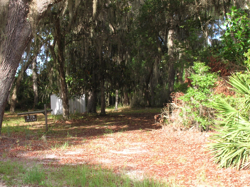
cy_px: 94
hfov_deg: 33.3
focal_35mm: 58
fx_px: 419
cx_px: 125
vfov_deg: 25.2
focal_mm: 9.7
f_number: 5.9
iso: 50
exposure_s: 1/55.8
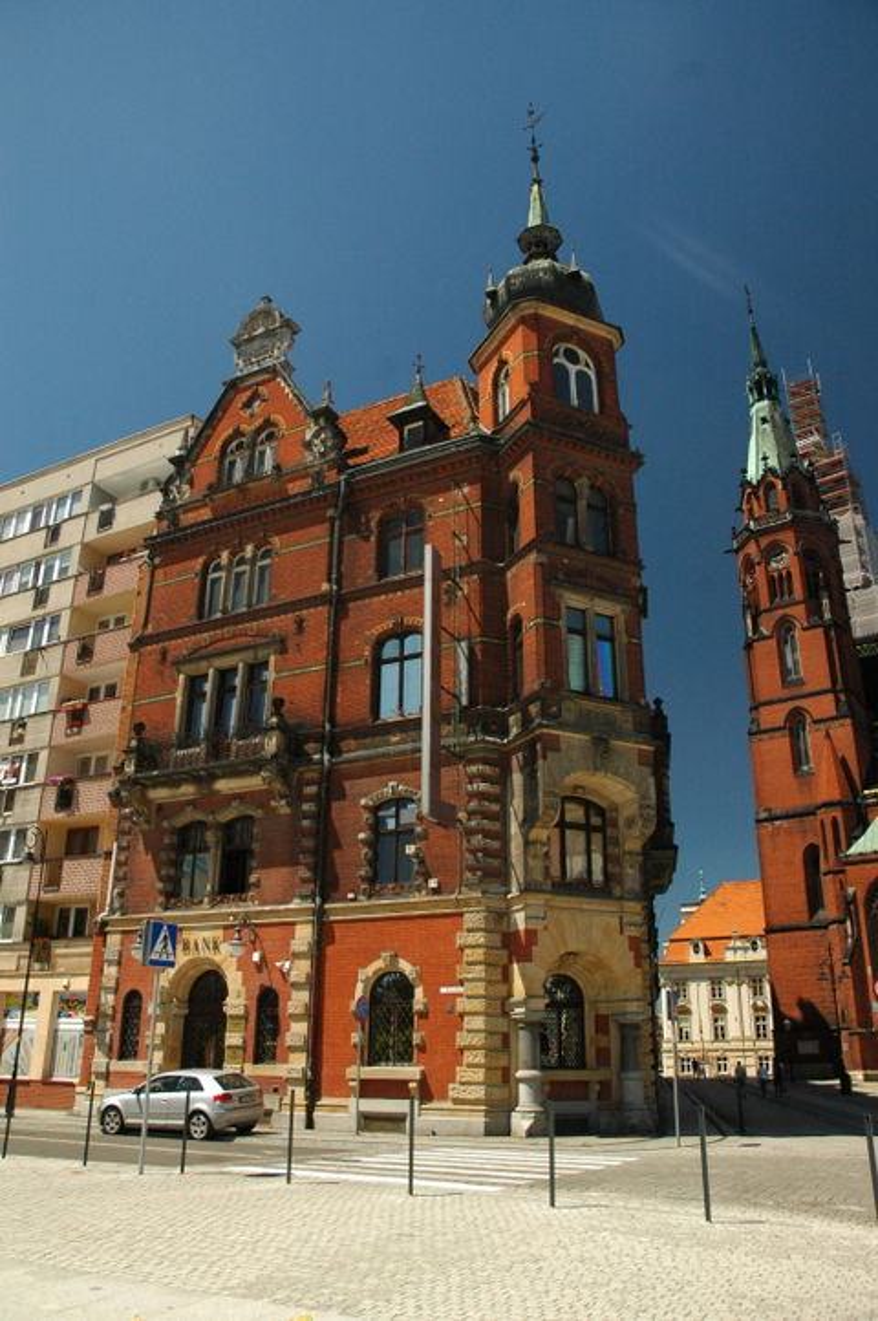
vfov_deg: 67.4
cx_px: 439
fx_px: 990
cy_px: 660
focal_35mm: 27
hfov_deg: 47.8
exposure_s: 1/800
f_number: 5.6
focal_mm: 18
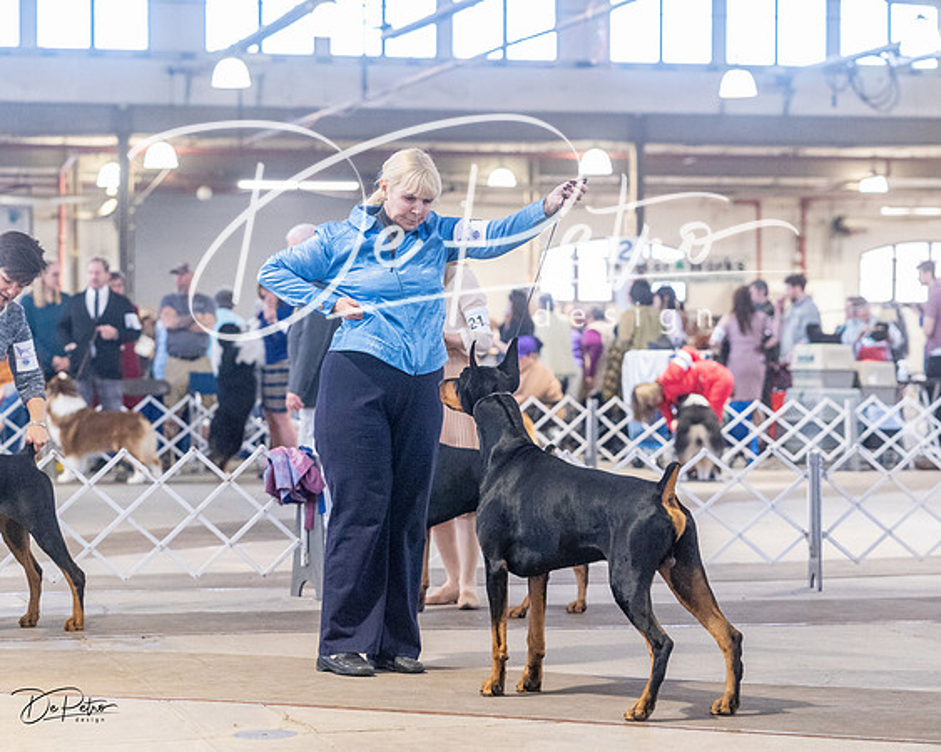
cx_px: 470
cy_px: 376
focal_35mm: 105
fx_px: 2916
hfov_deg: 18.3
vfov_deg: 14.7
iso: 6400
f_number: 3.5
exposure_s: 1/320
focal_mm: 93
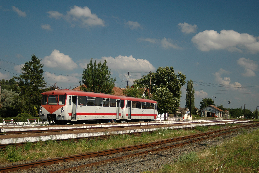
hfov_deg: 37.9
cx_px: 130
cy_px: 86
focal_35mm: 52
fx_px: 378
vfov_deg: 25.8
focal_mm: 35
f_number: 3.8
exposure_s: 1/1000
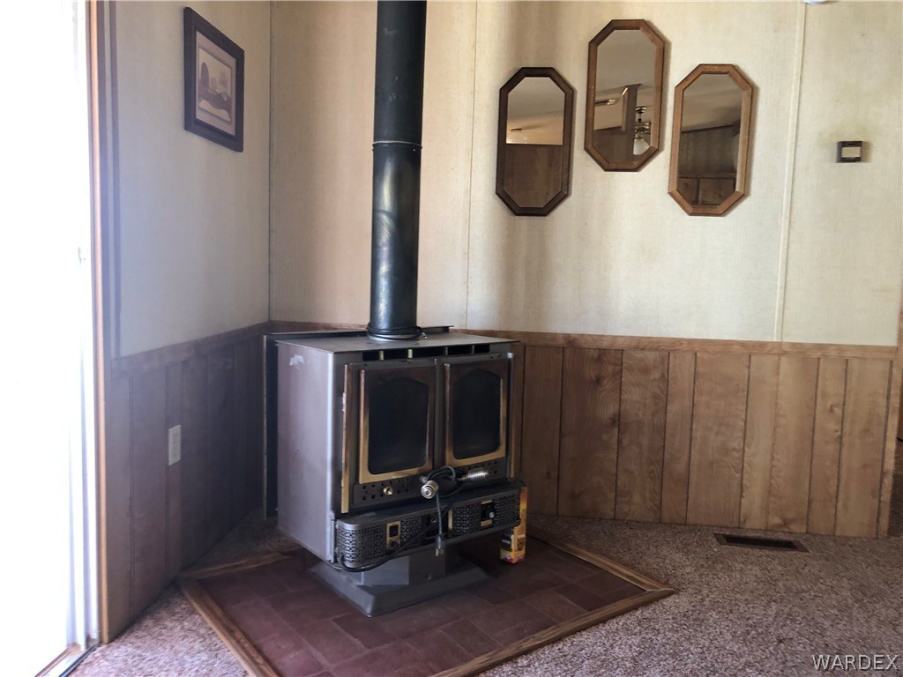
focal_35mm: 28
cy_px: 338
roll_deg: -1.4
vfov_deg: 49.7
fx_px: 730
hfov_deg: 63.4
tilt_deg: -7.6
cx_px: 452
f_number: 1.8
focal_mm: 4
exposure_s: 1/15
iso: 64
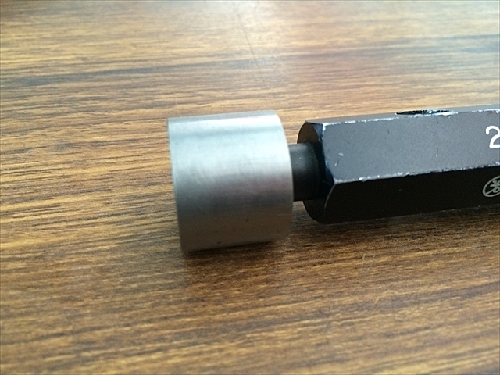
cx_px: 250
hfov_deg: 60.0
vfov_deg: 46.8
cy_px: 188
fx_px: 433
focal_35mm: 30
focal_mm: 4.12
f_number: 2.2
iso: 160
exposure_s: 1/30
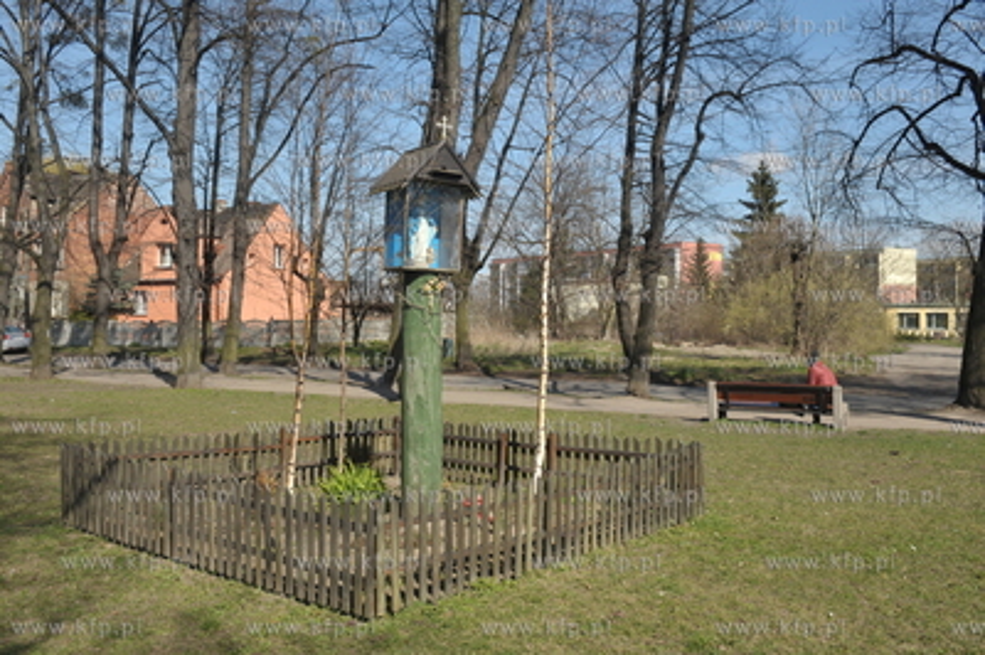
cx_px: 492
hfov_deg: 55.8
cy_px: 328
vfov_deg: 38.8
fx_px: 929
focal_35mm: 34
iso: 400
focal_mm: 34
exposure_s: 1/1000
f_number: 7.1
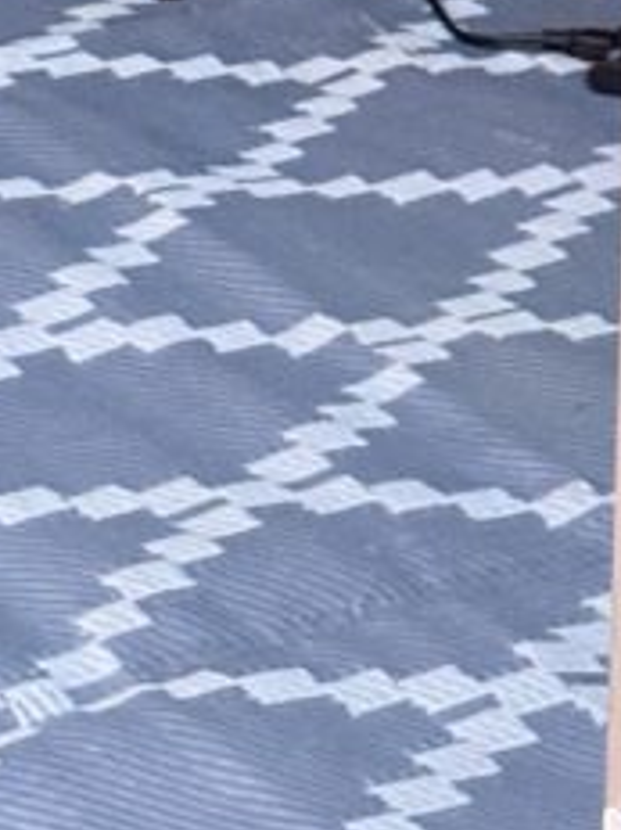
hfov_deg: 7.0
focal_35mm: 213
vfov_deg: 9.2
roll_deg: -0.9
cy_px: -54
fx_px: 5100
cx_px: 255
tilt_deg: -19.2
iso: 1250
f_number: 1.78
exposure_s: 1/17
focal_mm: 6.76
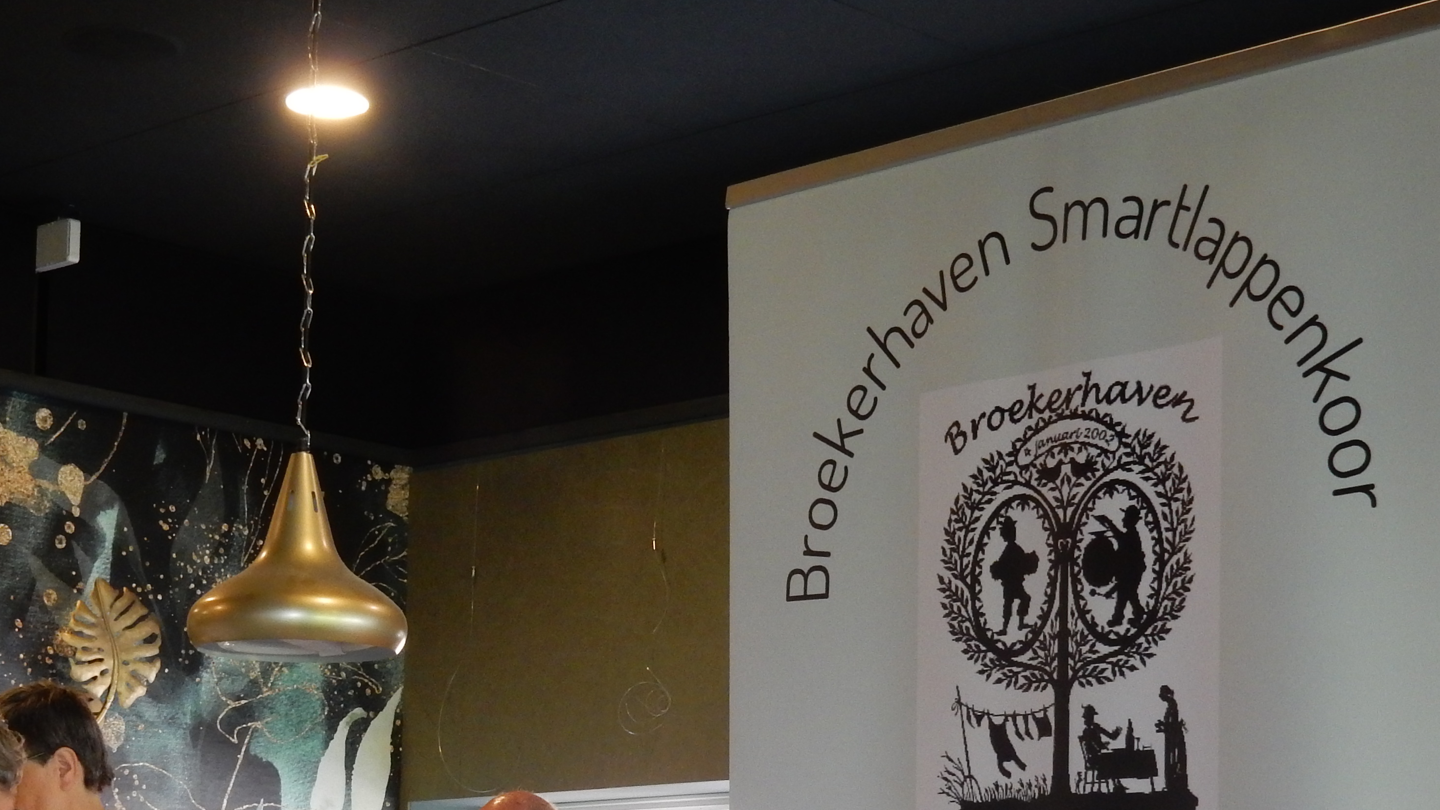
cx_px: 604
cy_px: 723
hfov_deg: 24.4
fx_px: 3322
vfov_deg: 13.8
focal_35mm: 87
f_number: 4.5
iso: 400
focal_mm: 9
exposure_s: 1/13
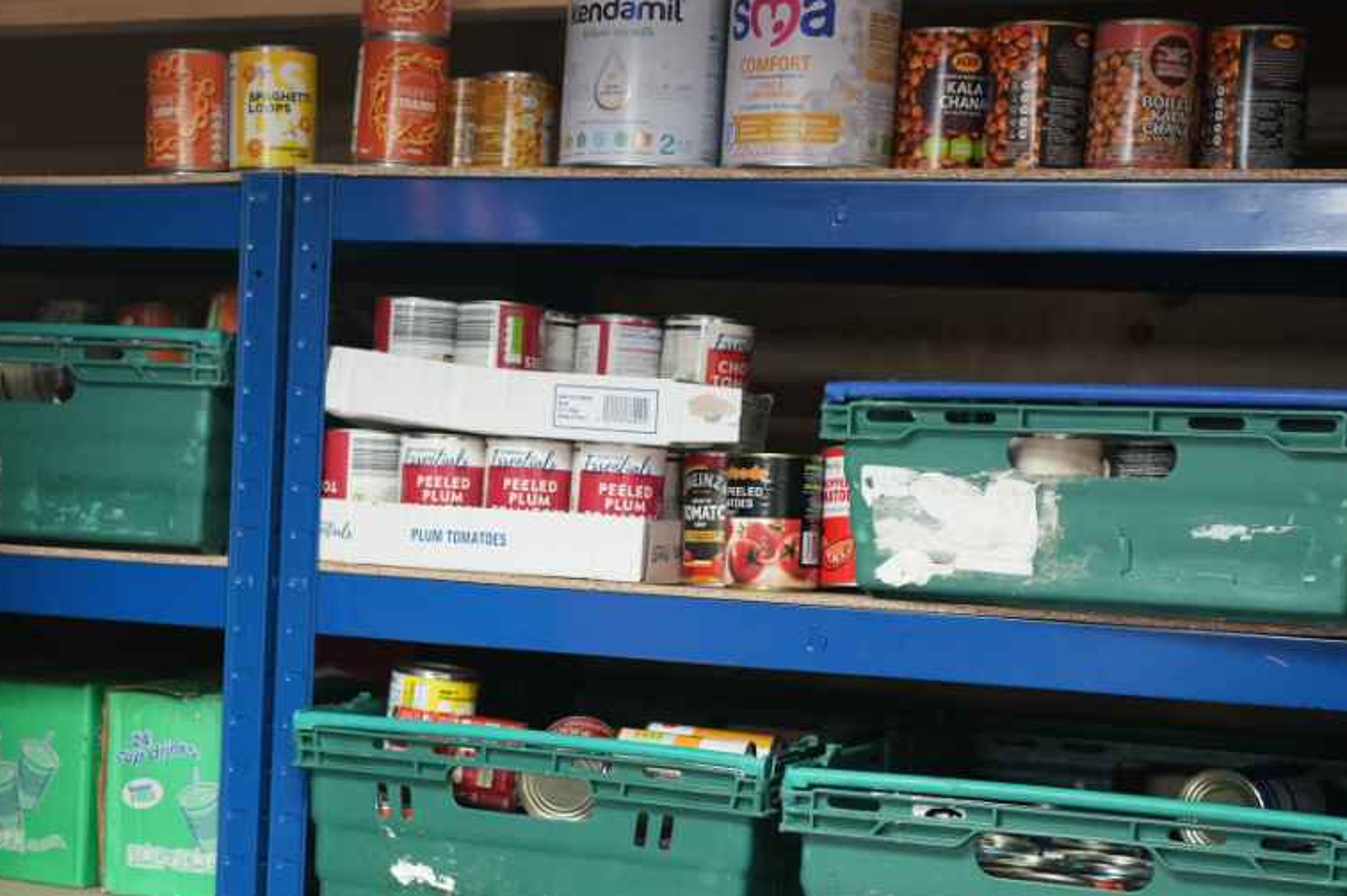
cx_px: 230
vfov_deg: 18.3
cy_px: 676
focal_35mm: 74
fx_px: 2767
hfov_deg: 26.7
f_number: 3.5
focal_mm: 35
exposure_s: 1/160
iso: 1600
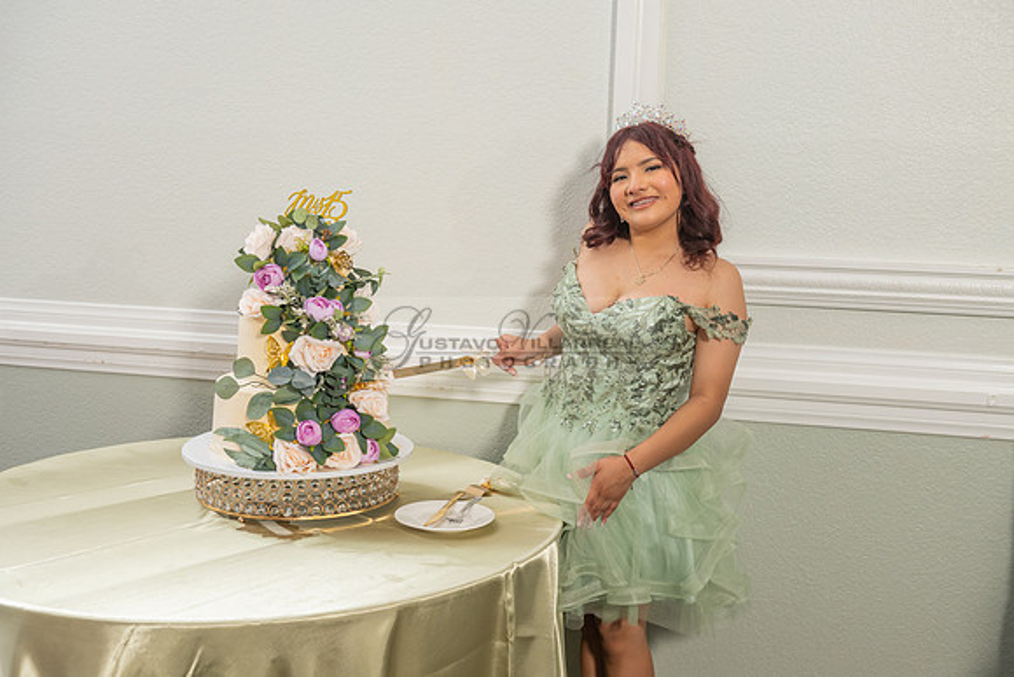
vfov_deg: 33.4
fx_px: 1127
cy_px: 338
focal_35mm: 40
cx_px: 507
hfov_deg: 48.4
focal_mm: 40
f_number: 4.5
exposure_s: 1/125
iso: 500
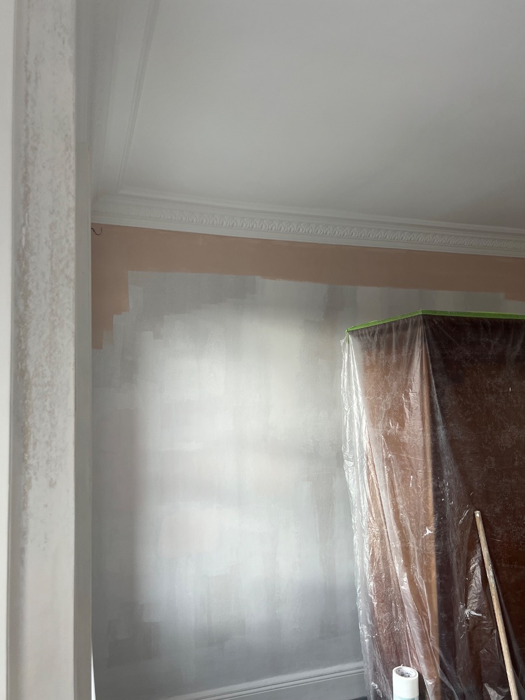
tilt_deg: +3.5
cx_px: 262
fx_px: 526
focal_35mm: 26
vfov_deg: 67.3
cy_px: 350
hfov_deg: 53.1
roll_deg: +0.4
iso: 50
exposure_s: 1/121
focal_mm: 5.7
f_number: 1.5
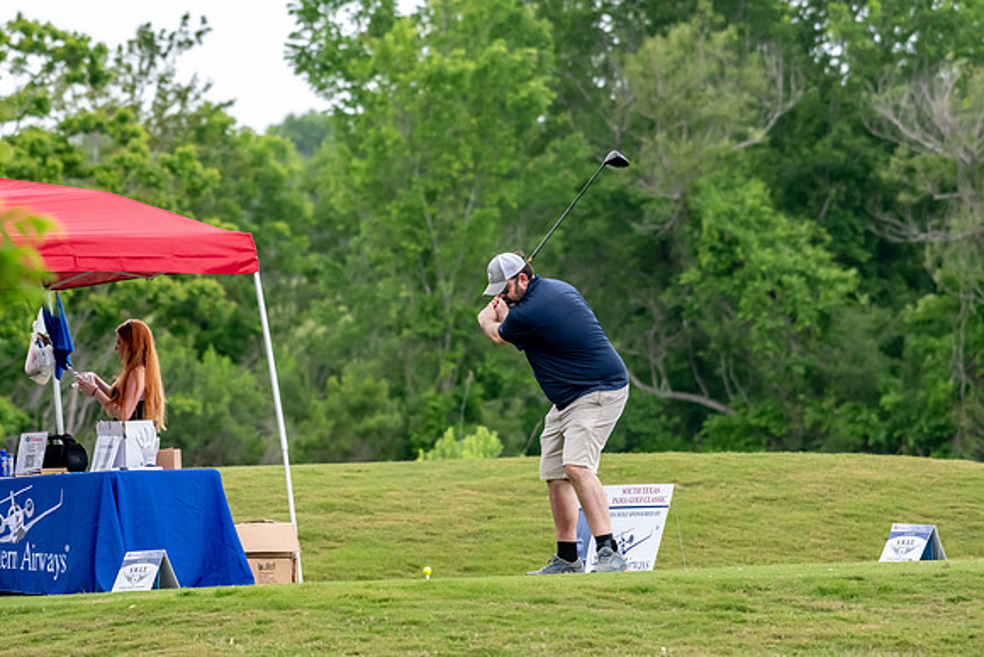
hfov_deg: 5.1
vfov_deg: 3.4
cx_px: 492
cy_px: 328
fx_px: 11072
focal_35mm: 405
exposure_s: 1/2000
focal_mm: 270
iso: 1800
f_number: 5.6
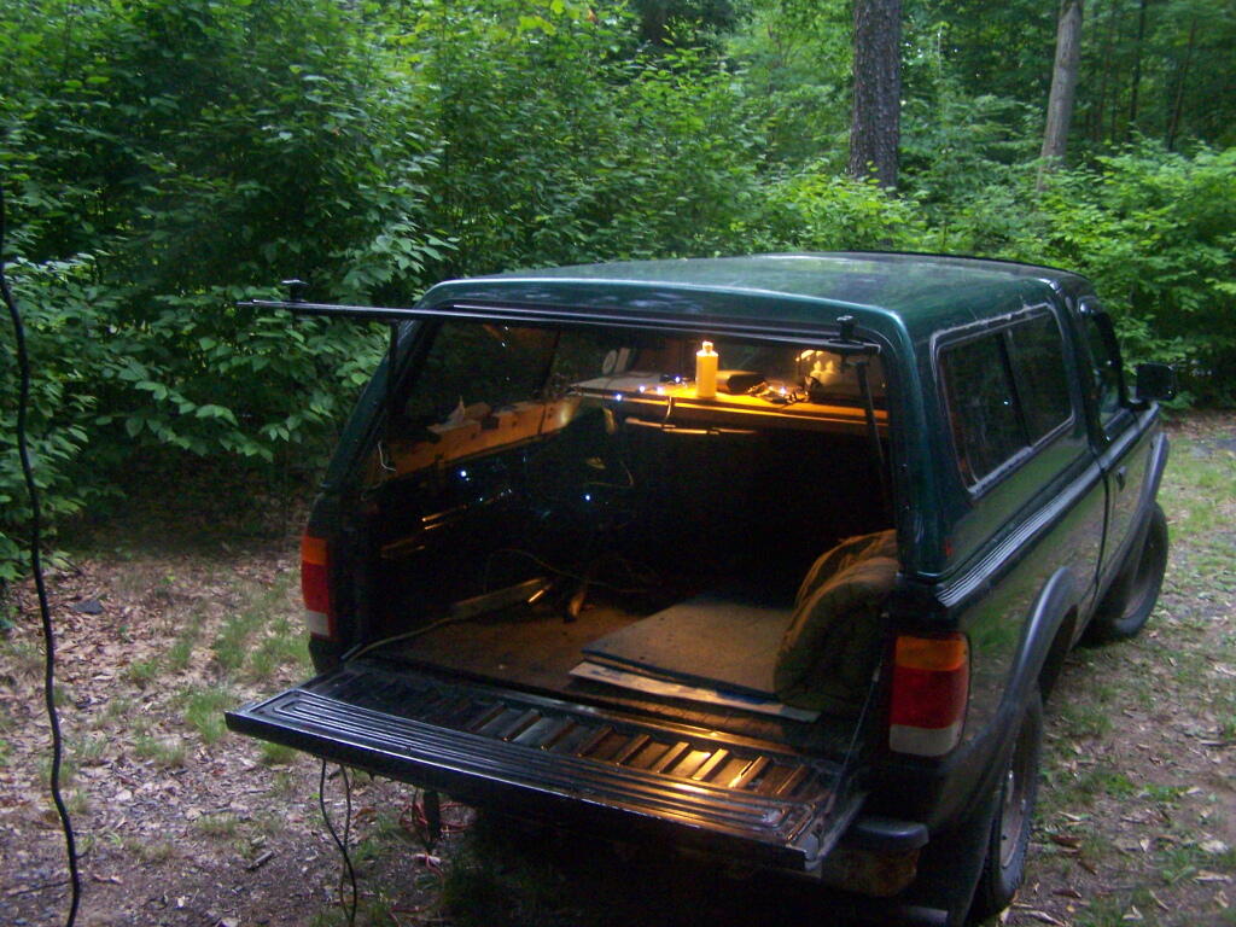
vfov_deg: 37.7
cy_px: 464
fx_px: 1357
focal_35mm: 38
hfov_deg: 49.0
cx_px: 618
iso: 400
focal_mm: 6.3
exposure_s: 1/60
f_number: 2.8
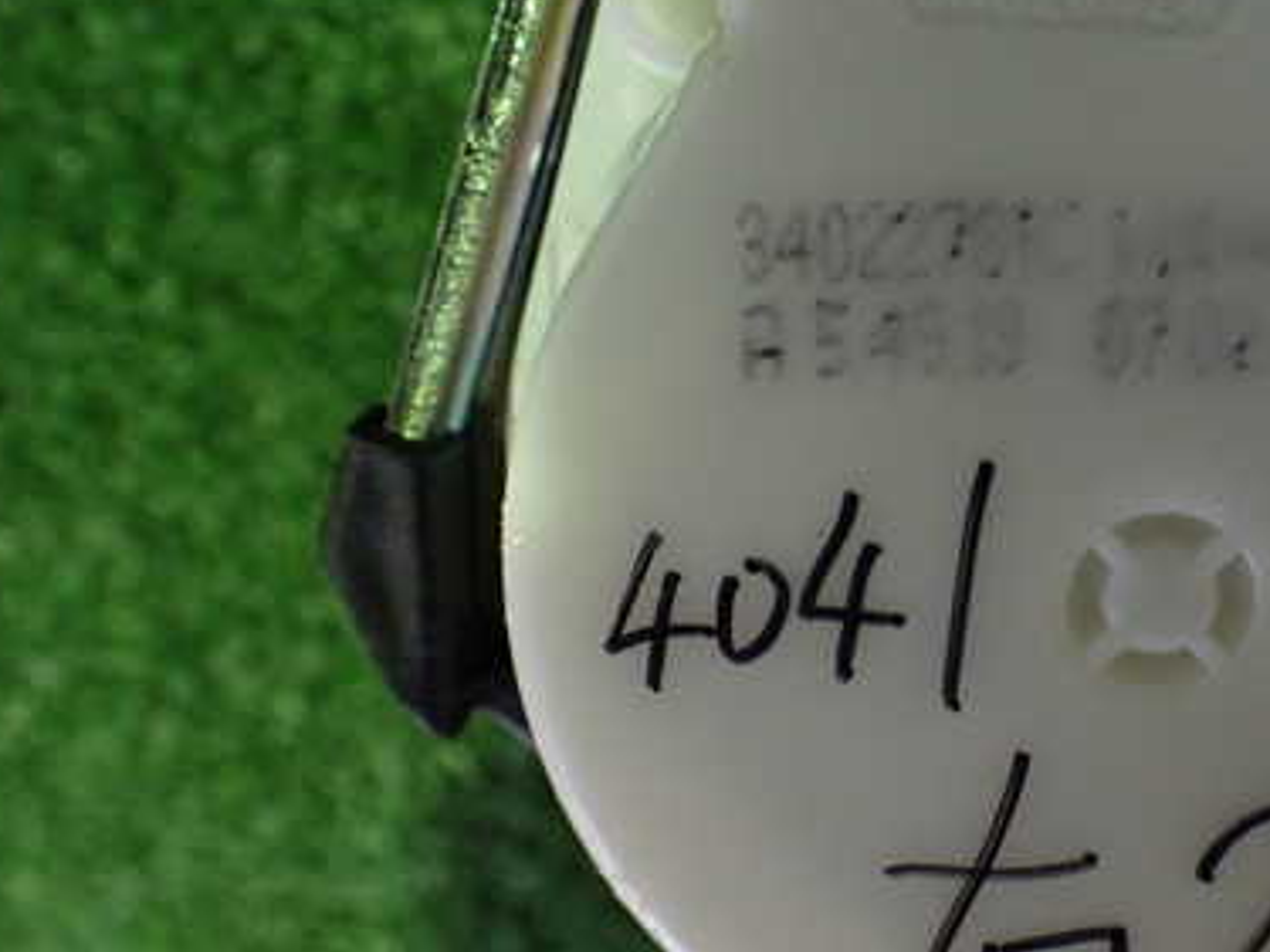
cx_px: 965
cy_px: 498
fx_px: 1760
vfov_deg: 30.2
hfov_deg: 38.6
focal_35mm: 48
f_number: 2.3
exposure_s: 1/50
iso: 800
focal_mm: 5.4
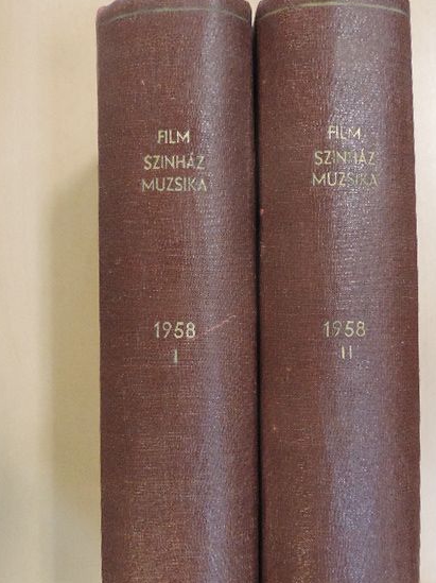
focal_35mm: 35
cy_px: 297
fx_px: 588
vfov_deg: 52.7
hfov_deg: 40.6
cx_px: 226
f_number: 3.1
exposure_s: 1/50
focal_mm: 5.3
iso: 1600
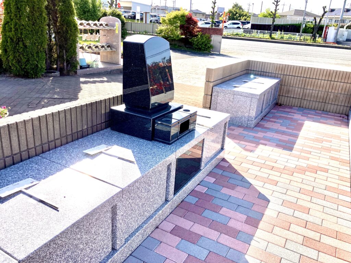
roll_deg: -4.1
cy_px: 132
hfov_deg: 63.4
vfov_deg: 49.7
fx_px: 284
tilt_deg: -19.5
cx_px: 176
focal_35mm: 28
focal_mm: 3.99
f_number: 1.8
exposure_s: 1/1279
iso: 32
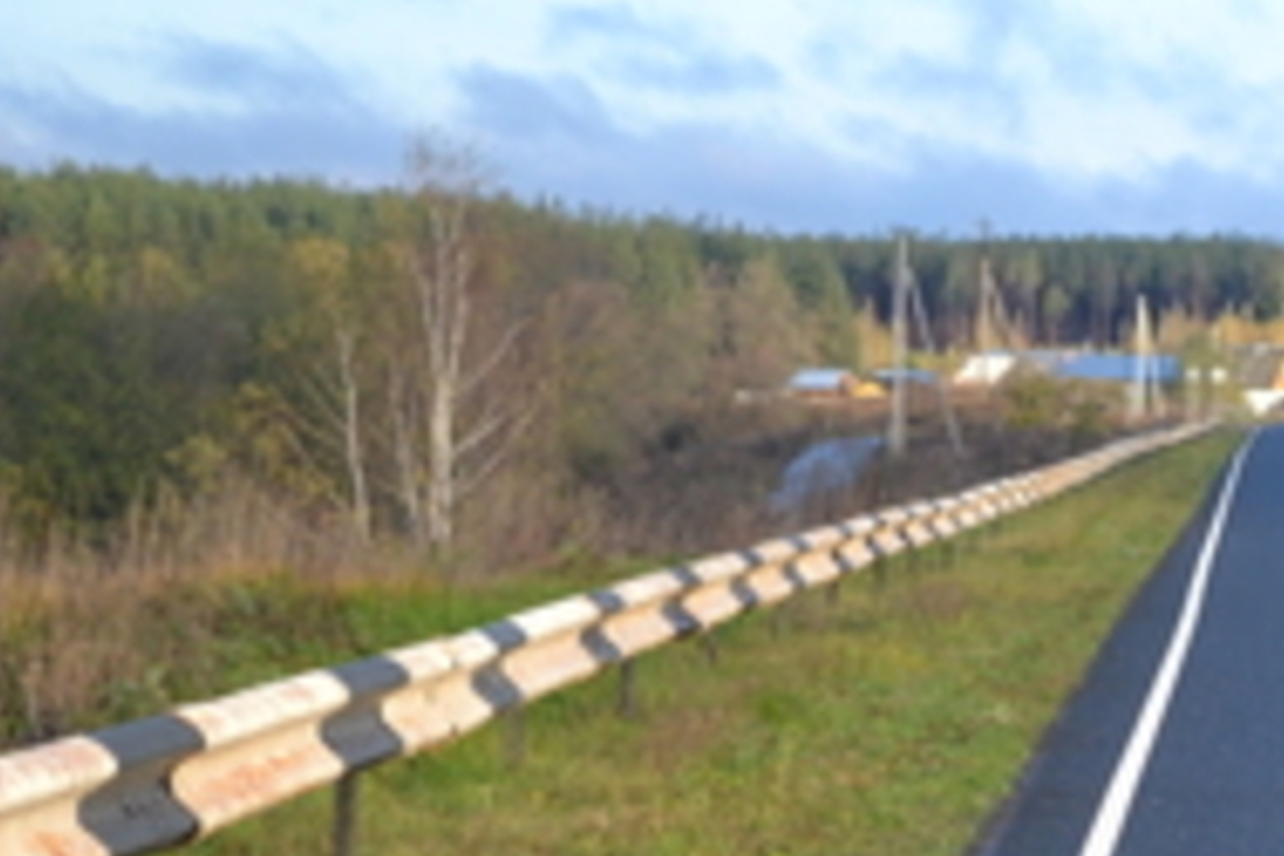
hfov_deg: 12.7
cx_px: 1465
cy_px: 673
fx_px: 5671
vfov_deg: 8.6
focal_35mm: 159
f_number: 5.3
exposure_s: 1/160
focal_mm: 40
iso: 100
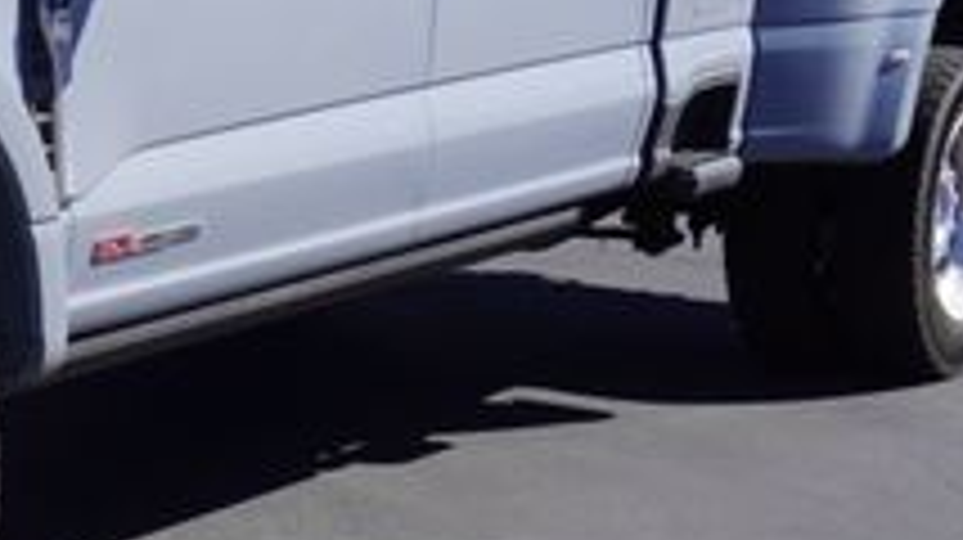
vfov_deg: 9.2
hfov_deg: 15.6
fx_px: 3368
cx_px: -243
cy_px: 198
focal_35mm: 132
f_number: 11
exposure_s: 1/125
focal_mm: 28
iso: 100
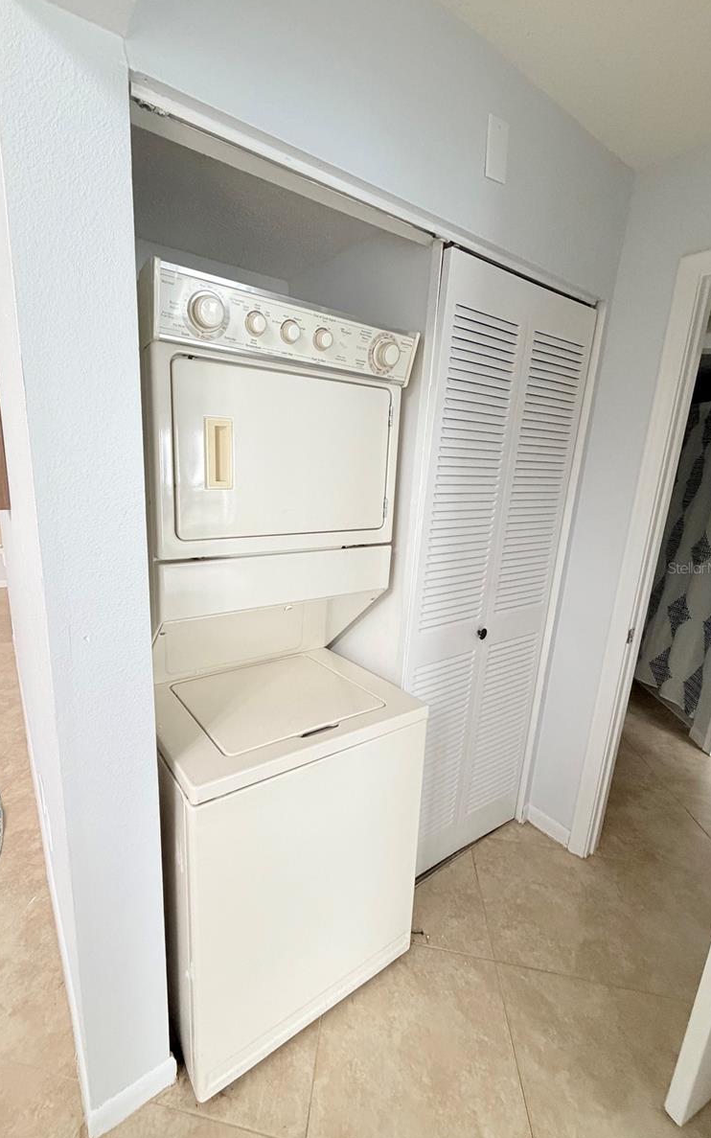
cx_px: 305
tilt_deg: -13.2
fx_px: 465
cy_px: 568
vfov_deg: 101.5
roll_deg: -2.1
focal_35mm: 15
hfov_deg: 74.4
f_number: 2.2
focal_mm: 2.22
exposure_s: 1/60
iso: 320
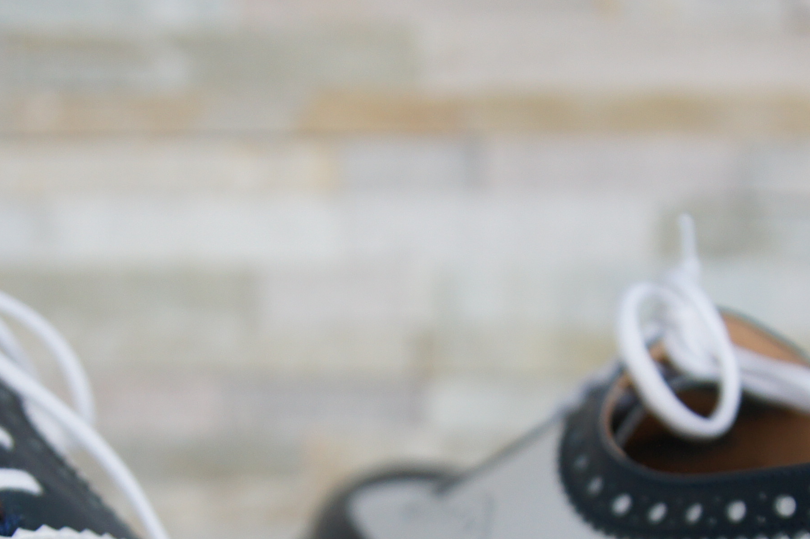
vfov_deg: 19.8
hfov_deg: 30.8
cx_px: 462
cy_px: 611
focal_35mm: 65
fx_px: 1468
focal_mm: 17
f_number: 2.8
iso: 320
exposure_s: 1/250
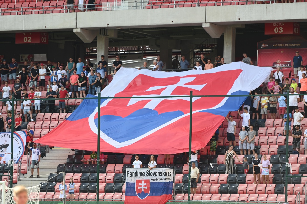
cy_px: 102
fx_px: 1705
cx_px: 154
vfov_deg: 6.9
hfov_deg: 10.3
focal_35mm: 200
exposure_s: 1/800
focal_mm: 200
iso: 200
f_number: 2.8
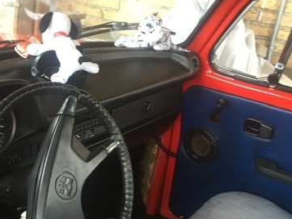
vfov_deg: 27.5
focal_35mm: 52
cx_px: 115
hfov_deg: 36.7
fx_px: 439
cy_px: 172
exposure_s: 1/33
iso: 200
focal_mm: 4.15
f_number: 2.2
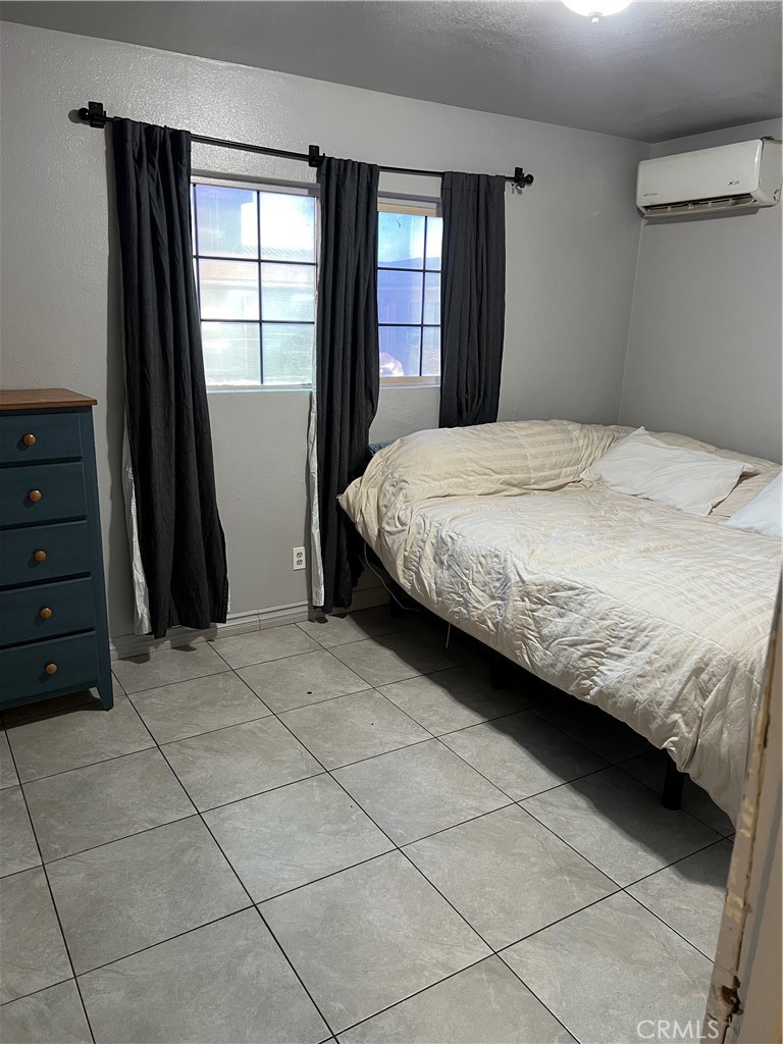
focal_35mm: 26
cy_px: 522
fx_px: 784
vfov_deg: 67.3
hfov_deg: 53.1
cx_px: 392
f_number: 1.5
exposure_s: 1/60
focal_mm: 5.7
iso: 200
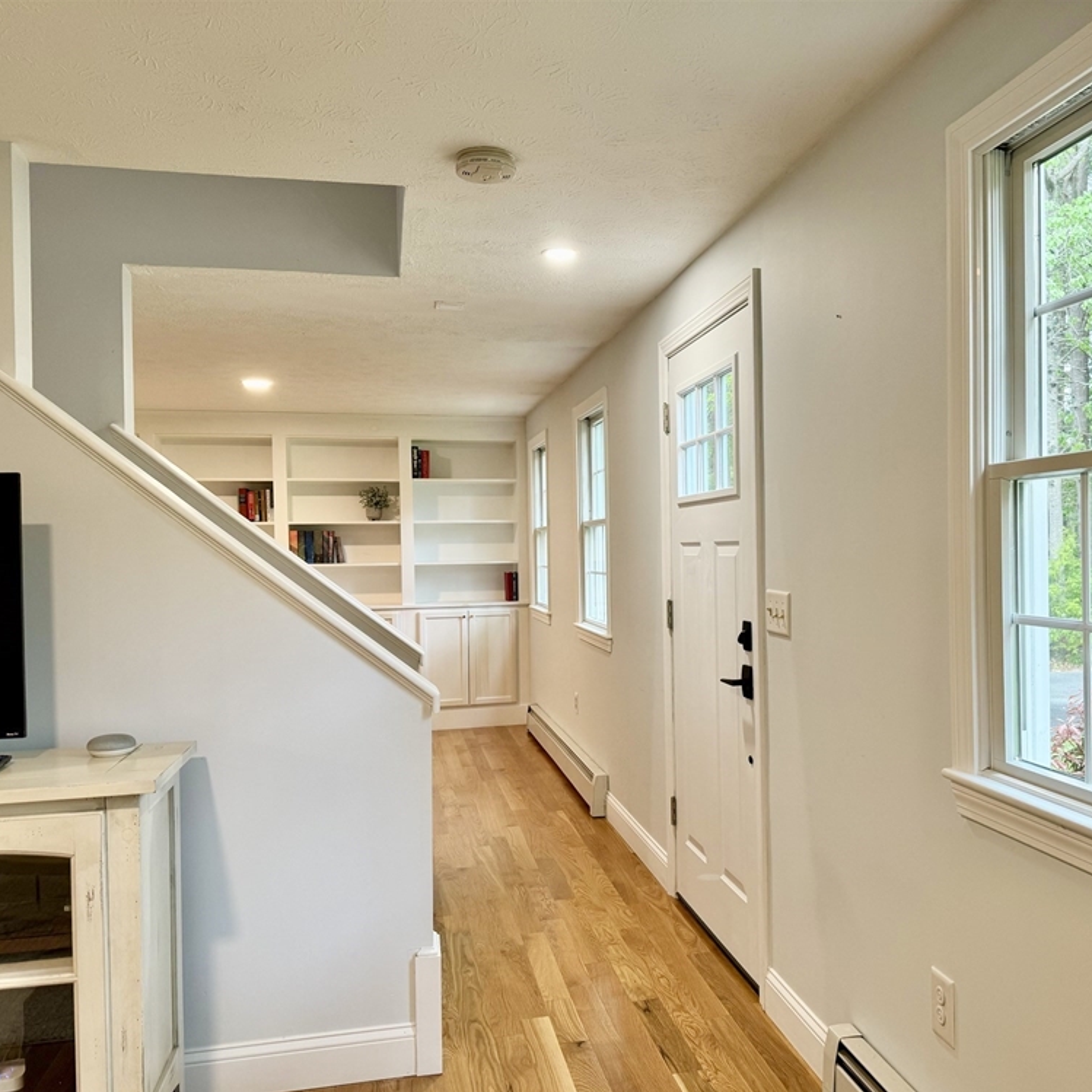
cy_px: 558
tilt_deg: -1.4
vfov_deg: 55.6
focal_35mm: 29
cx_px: 640
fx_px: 1035
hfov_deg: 55.3
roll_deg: +0.6
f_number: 1.78
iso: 100
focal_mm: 6.76
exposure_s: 1/60
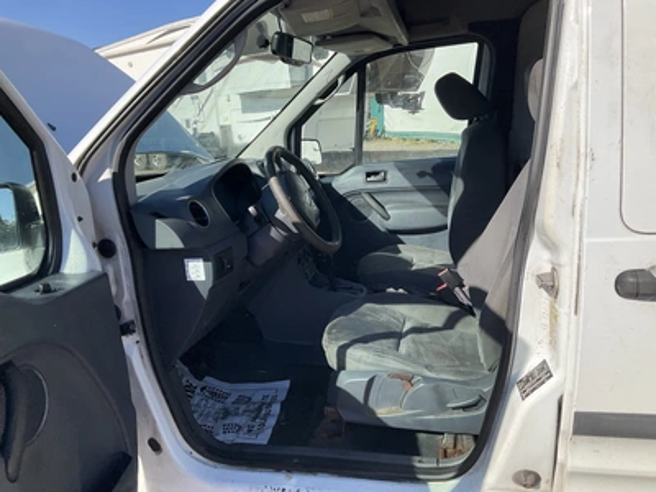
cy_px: 246
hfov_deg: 61.7
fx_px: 550
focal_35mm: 29
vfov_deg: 48.2
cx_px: 328
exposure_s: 1/1144
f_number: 1.8
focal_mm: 3
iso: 25
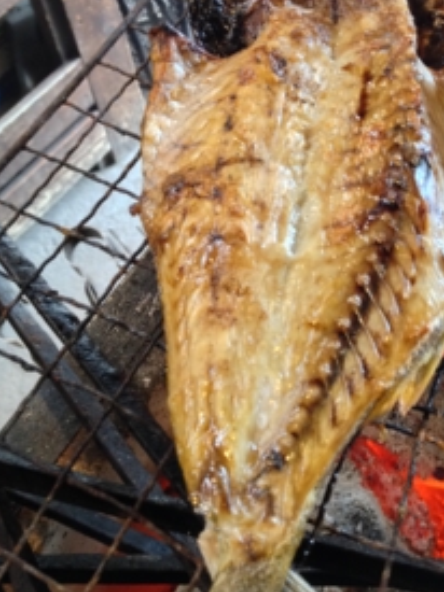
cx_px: 300
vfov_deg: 37.5
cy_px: 269
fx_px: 873
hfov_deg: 28.3
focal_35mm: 51
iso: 160
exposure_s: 1/20
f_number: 2.4
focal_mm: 4.28
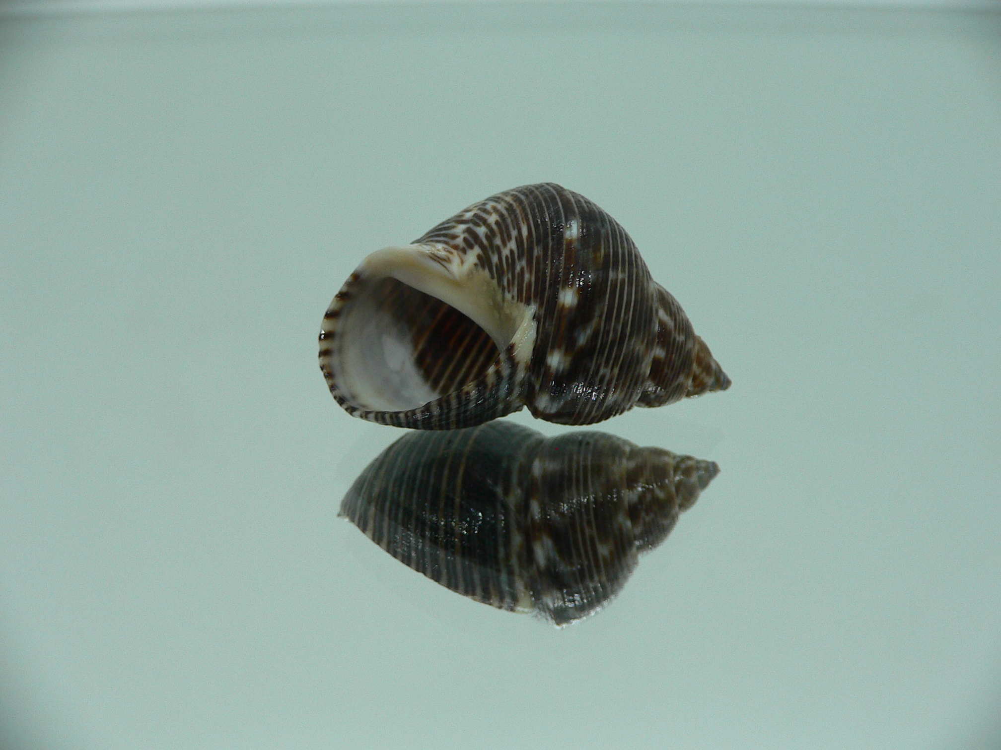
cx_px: 500
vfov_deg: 40.7
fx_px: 1012
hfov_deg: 52.6
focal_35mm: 35
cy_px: 375
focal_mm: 4.6
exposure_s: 1/60
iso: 100
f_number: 2.8
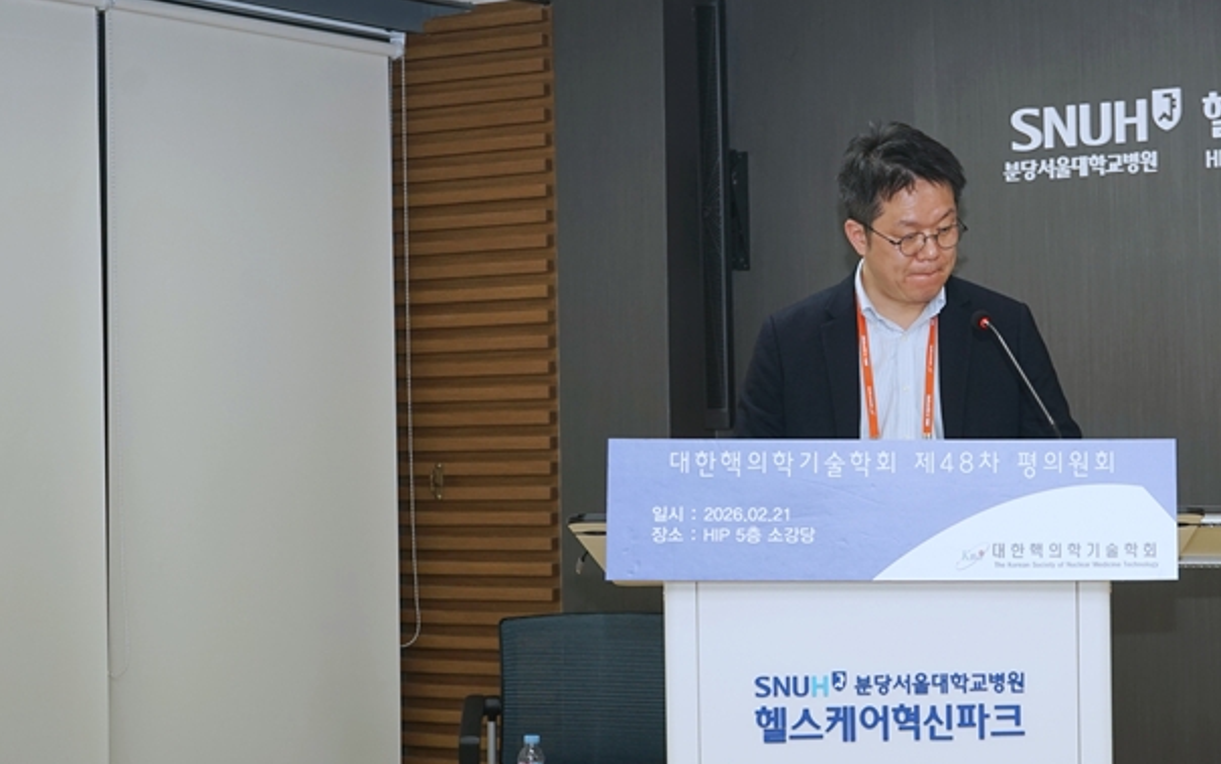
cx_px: 938
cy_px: 361
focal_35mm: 81
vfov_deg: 16.1
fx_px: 2696
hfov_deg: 25.2
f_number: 6.3
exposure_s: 1/80
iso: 400
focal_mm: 48
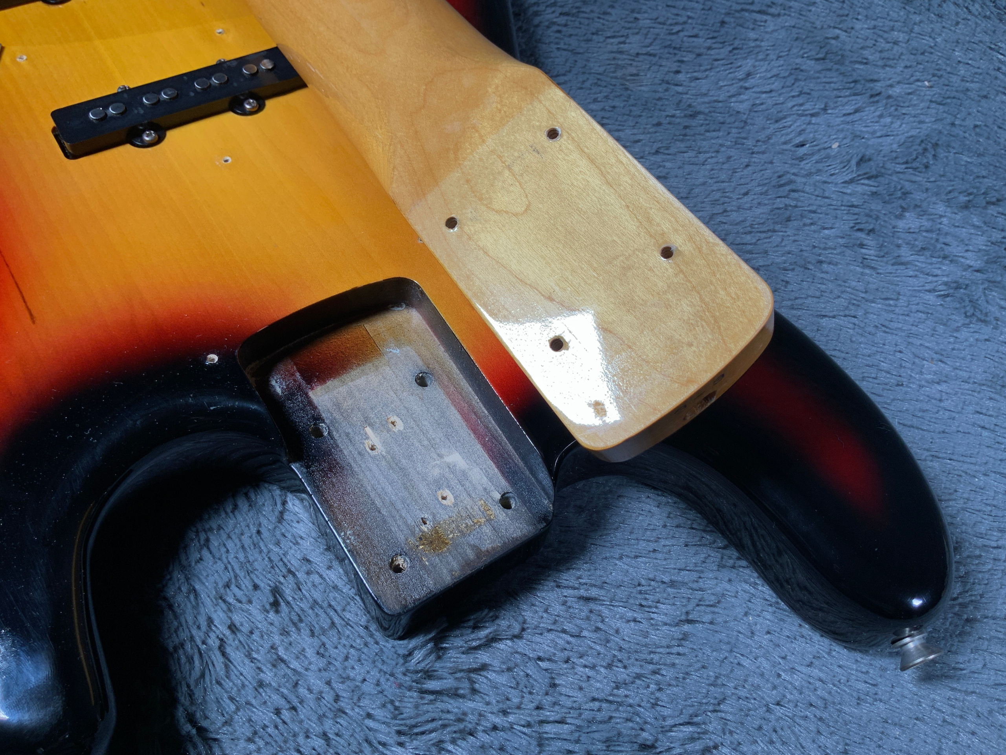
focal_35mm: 29
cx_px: 503
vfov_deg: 48.2
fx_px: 843
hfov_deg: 61.7
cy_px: 378
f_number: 1.8
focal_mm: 3
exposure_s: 1/104
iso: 25
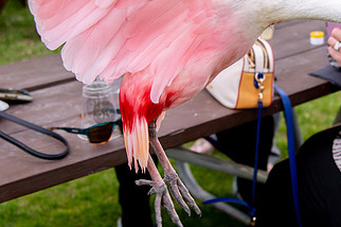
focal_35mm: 93
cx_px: 261
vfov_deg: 14.7
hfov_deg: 21.7
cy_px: 82
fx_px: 880
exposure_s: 1/1250
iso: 1000
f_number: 4
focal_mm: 38
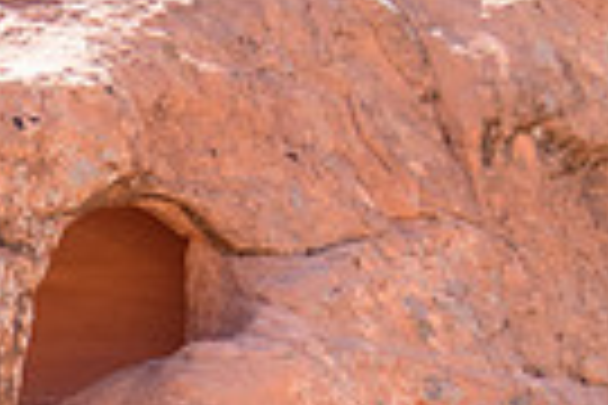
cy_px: 502
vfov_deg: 3.0
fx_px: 7616
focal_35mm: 451
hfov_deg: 4.5
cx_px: -239
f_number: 8
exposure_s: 1/125
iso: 640
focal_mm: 70
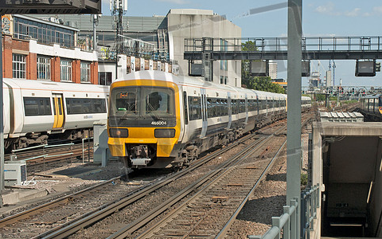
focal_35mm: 54
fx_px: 558
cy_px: 96
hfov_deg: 37.7
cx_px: 210
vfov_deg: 24.1
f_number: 8
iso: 200
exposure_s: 1/250
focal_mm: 29
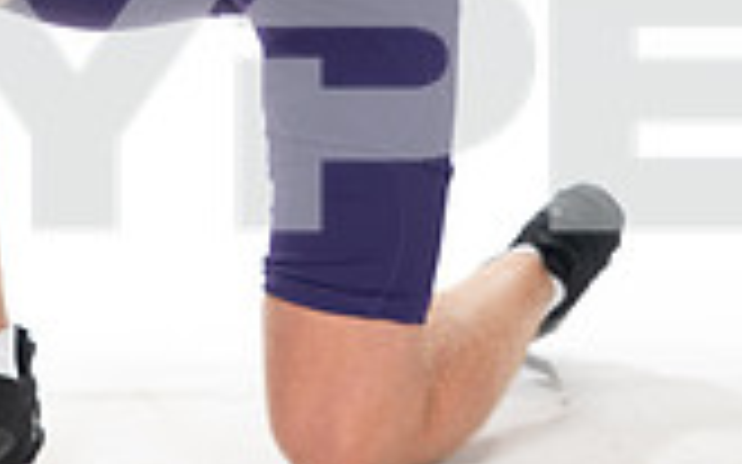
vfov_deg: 7.1
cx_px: 193
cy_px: -221
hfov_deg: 11.6
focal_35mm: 181
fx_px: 3659
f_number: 7.1
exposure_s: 1/320
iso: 800
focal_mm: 65
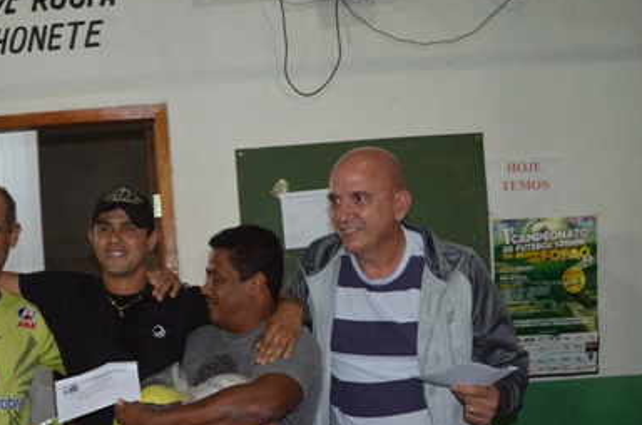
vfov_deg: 29.0
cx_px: 152
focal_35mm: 45
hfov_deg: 42.2
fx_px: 801
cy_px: 345
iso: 3200
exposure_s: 1/60
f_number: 3.5
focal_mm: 18
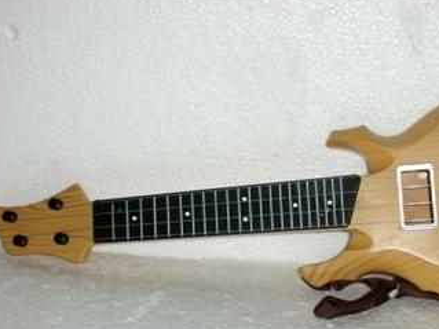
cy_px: 201
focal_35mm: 66
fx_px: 837
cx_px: 293
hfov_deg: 29.2
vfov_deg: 22.2
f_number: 3.3
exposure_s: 1/60
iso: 64
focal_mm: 8.4
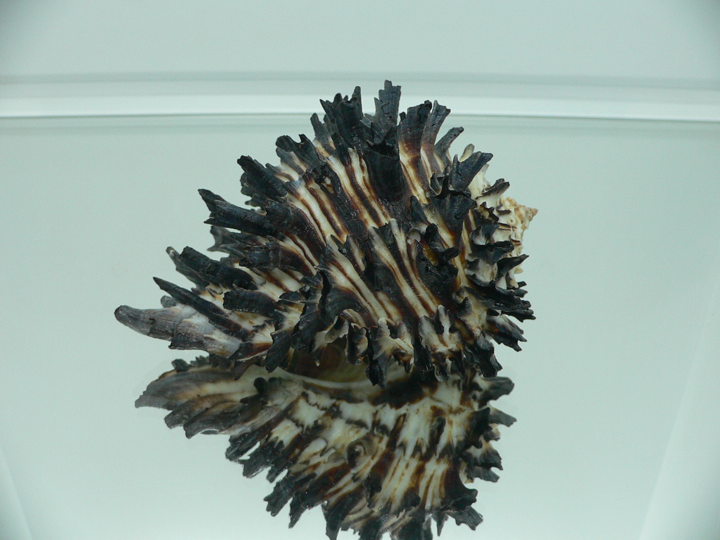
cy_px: 270
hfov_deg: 52.6
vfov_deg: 40.7
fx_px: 728
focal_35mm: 35
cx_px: 360
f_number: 2.8
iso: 150
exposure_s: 1/60
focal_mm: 4.6
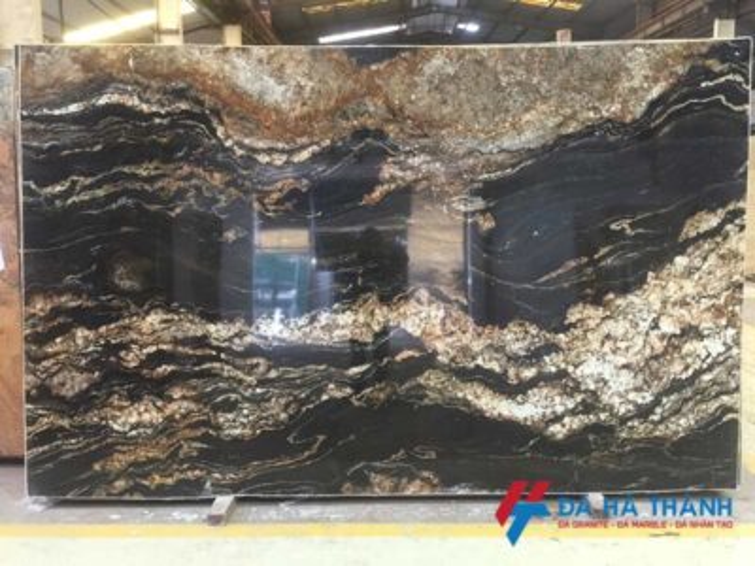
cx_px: 378
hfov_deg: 61.7
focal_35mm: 29
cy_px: 283
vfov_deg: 48.2
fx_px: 633
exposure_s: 1/8
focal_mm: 4.15
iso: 125
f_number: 2.2
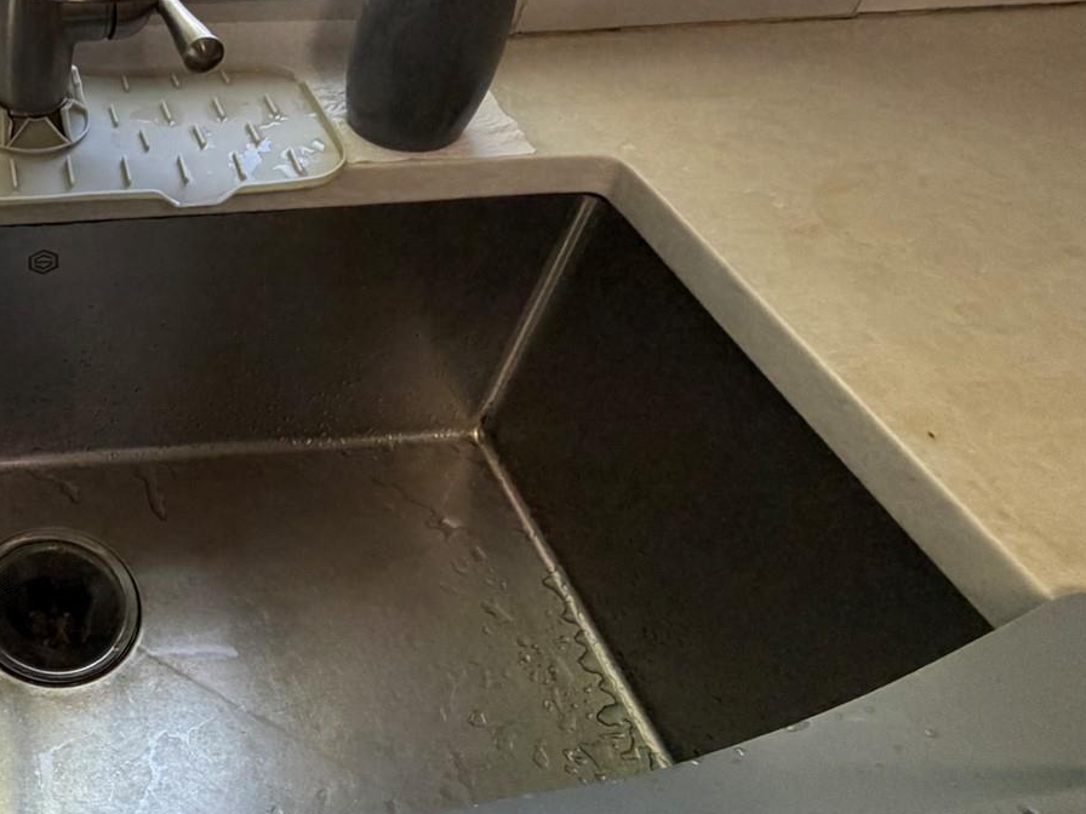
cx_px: -25
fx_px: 1004
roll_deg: +2.9
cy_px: 276
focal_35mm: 32
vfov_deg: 43.6
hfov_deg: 46.5
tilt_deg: -41.5
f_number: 2.2
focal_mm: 2.22
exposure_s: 1/120
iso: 250
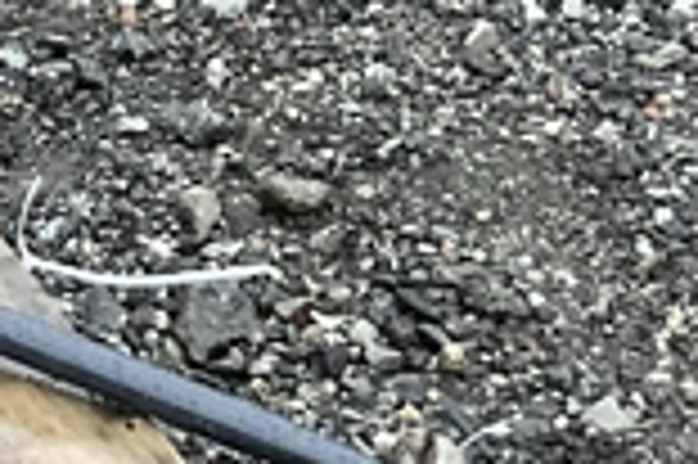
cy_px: 597
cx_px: -549
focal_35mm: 146
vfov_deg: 9.2
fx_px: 2828
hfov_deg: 12.8
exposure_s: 1/58
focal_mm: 3
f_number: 1.8
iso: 320
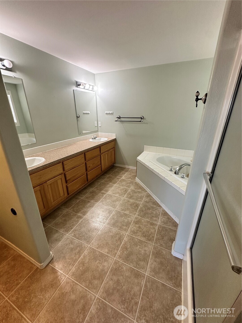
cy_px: 162
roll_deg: -1.4
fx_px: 130
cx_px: 121
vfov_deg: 102.1
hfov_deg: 85.7
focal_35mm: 14
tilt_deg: -20.1
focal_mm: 2.22
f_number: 2.2
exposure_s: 1/60
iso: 250
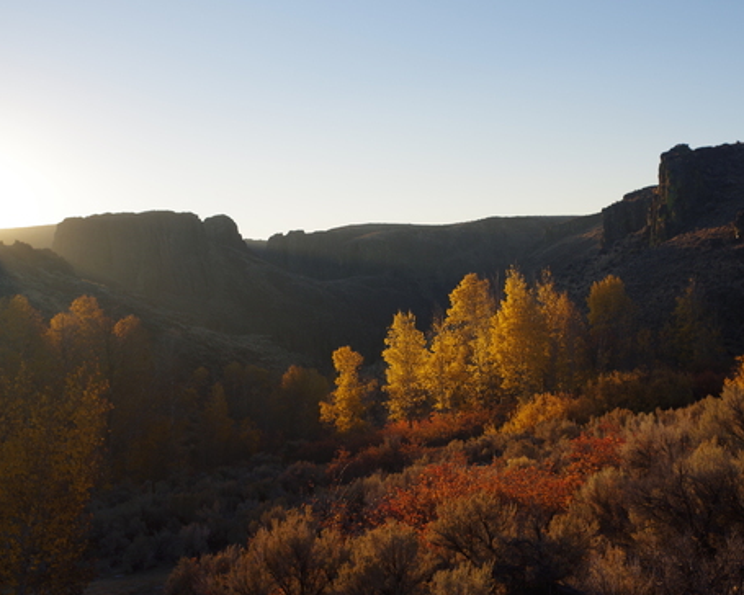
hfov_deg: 41.1
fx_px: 991
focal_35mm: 45
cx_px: 388
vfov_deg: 33.4
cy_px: 295
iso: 200
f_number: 6.3
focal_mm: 26.25
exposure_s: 1/250
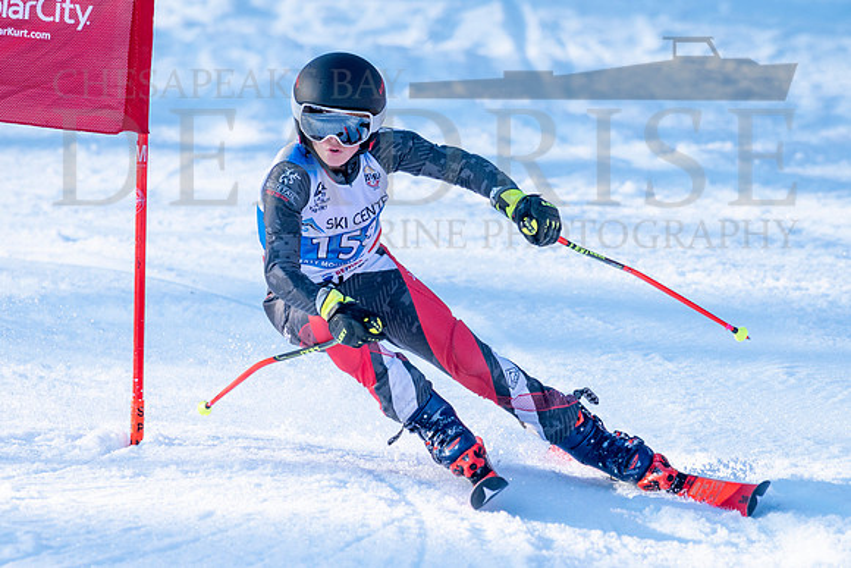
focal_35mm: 703
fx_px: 16629
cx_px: 357
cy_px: 319
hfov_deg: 2.9
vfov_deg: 2.0
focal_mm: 560
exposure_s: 1/2000
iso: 1250
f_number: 8
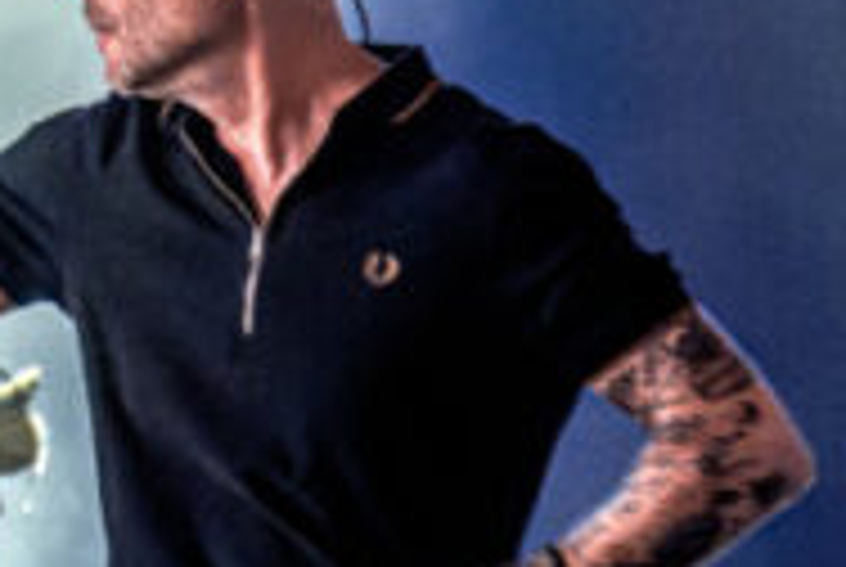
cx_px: 306
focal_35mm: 612
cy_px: 106
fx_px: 14404
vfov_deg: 2.3
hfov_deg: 3.4
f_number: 7.6
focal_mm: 180
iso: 4000
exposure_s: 1/25
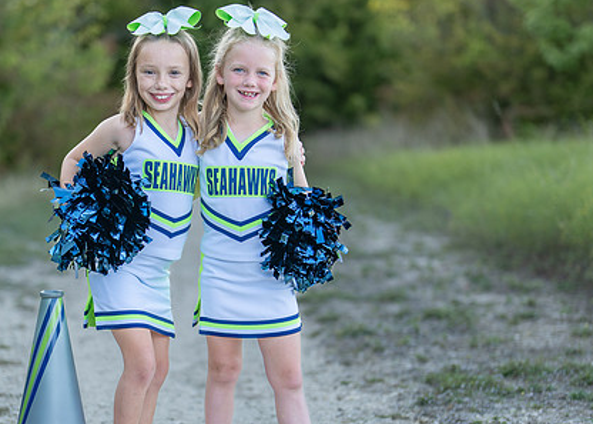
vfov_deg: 15.2
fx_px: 1583
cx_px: 195
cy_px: 289
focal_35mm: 94
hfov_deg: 21.1
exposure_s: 1/800
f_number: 1.2
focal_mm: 50
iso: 100
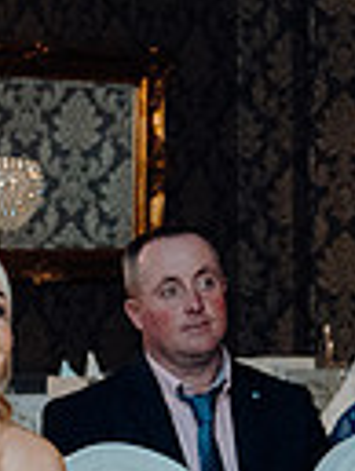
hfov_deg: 6.0
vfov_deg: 8.0
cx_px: -209
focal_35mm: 246
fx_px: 3358
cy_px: 571
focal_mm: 38
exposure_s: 1/160
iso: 2500
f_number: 3.5
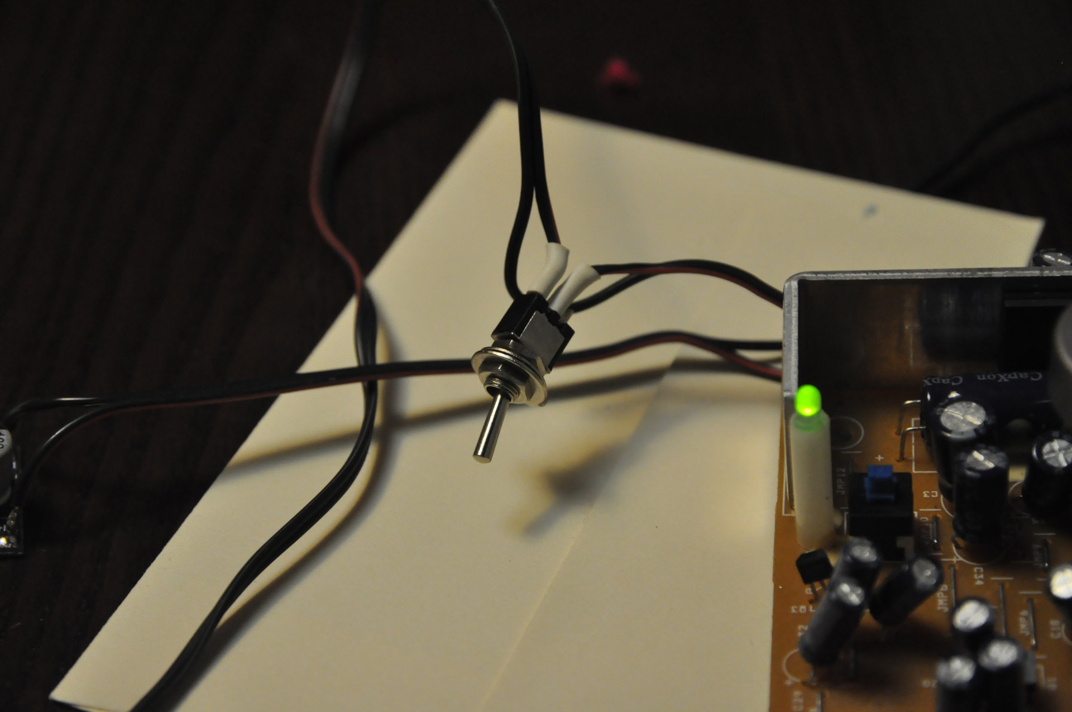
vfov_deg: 16.5
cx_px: 536
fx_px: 2454
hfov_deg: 24.6
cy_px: 356
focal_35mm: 82
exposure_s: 1/60
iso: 1600
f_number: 5.3
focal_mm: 55
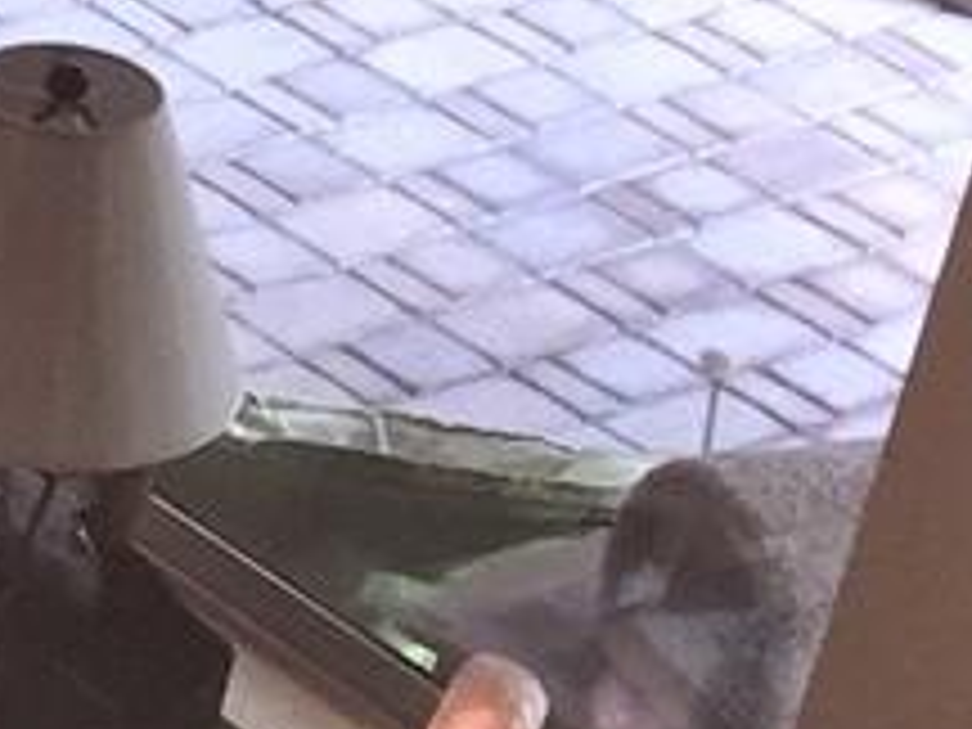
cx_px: -2120
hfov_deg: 7.7
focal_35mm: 219
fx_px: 6149
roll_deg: +0.6
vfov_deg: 6.8
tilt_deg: -35.5
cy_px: 662
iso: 32
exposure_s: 1/41
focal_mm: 4.15
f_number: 2.2
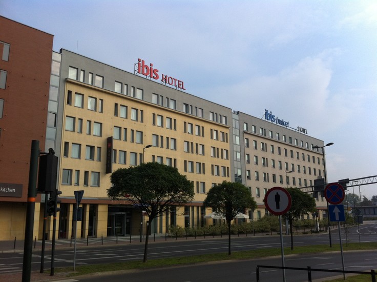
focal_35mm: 35
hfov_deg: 52.7
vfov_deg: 40.6
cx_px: 188
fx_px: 381
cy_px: 141
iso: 80
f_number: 2.8
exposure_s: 1/1077
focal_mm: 3.85
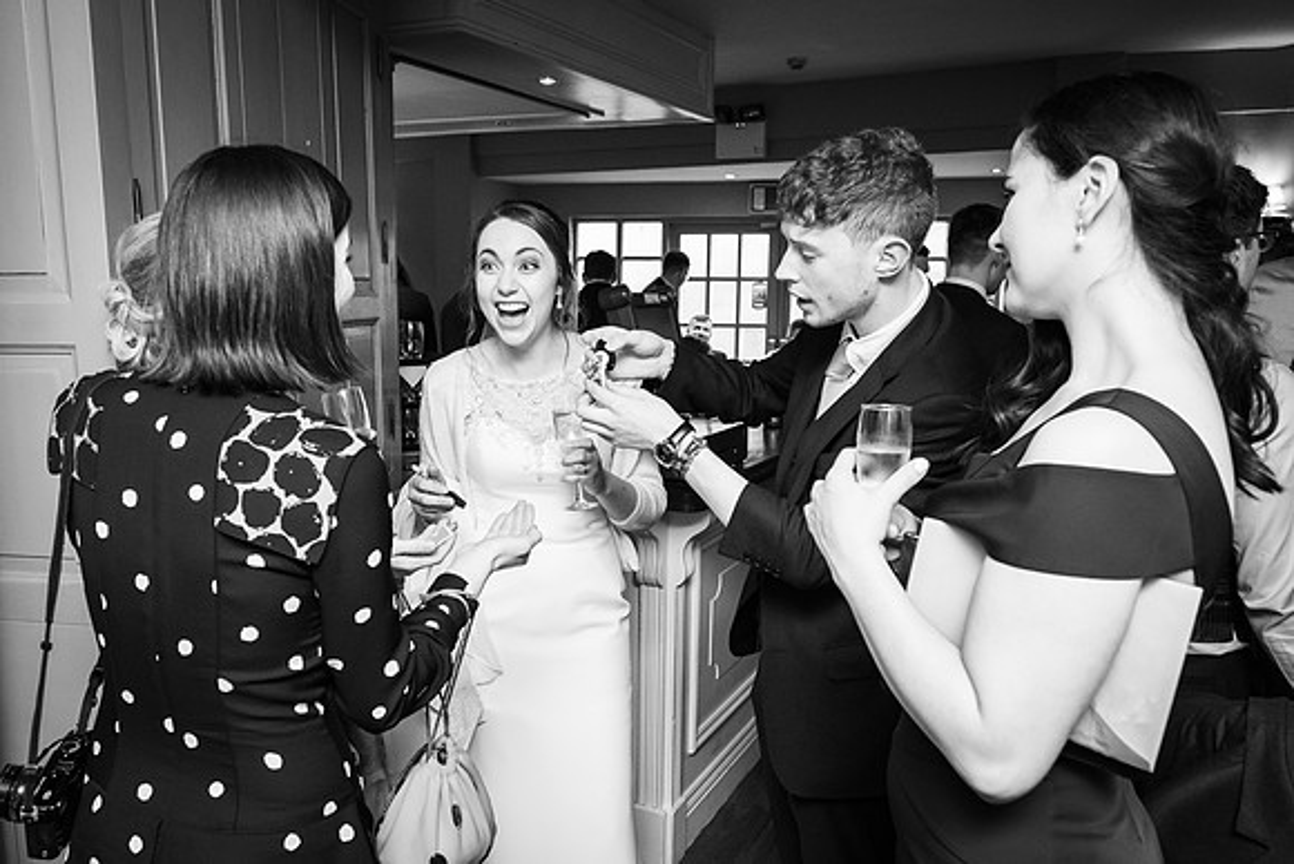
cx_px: 580
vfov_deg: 46.7
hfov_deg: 65.8
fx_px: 998
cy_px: 475
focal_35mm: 28
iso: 2000
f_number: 3.6
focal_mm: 16
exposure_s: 1/160
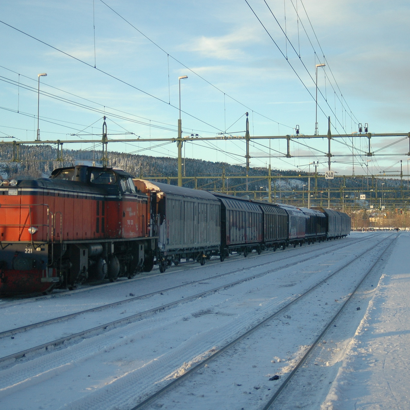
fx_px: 978
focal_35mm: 73
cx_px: 206
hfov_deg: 23.7
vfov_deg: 23.7
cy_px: 205
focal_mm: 38
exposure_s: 1/200
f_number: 3.8
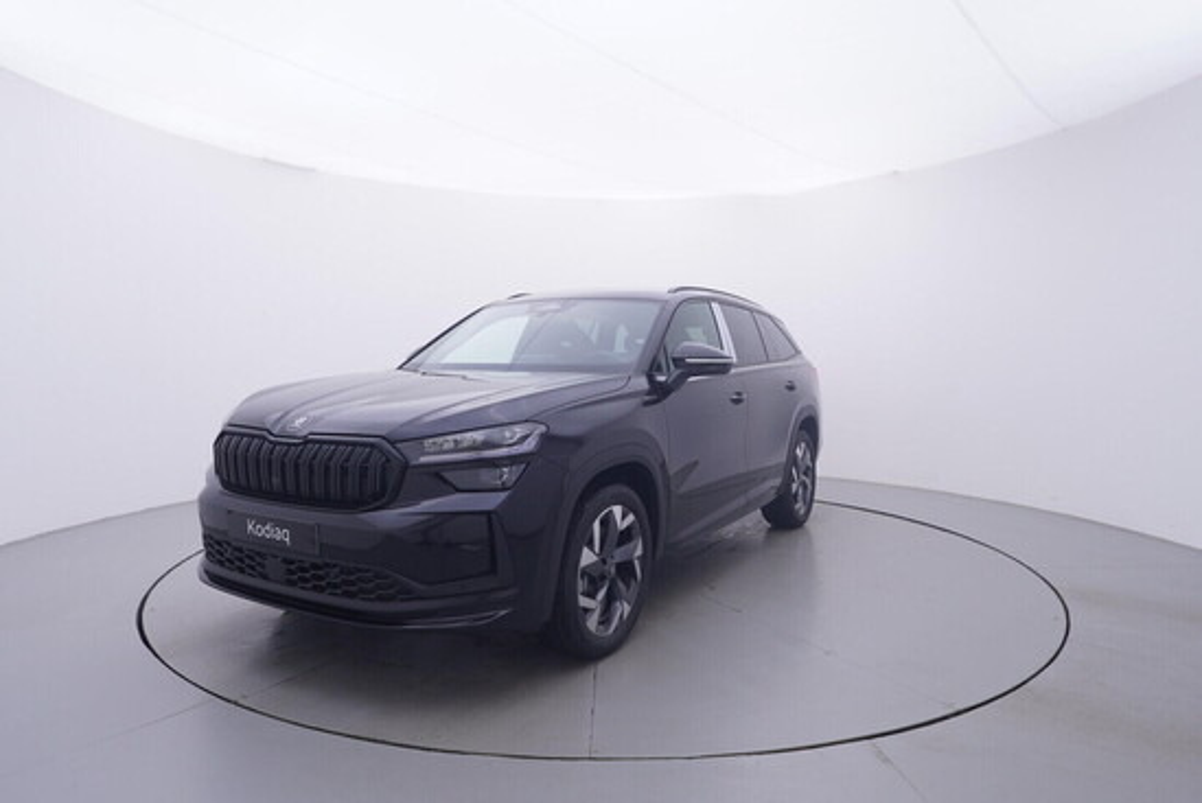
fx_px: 752
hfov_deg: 77.3
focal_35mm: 22
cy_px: 402
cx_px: 601
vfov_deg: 56.2
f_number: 5
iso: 200
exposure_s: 1/80
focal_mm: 15
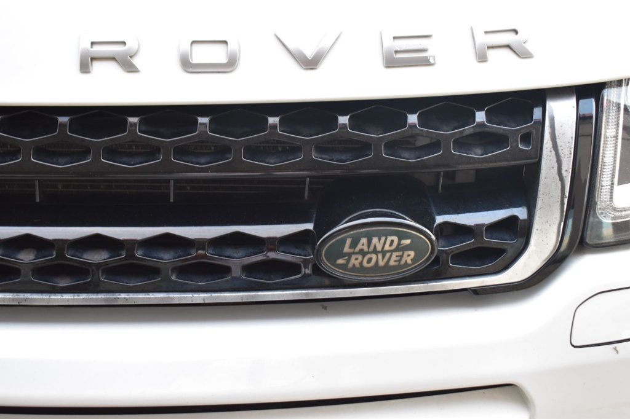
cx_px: 315
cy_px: 210
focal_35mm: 51
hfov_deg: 38.9
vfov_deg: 26.5
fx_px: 892
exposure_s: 1/15
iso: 800
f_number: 6.3
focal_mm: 34
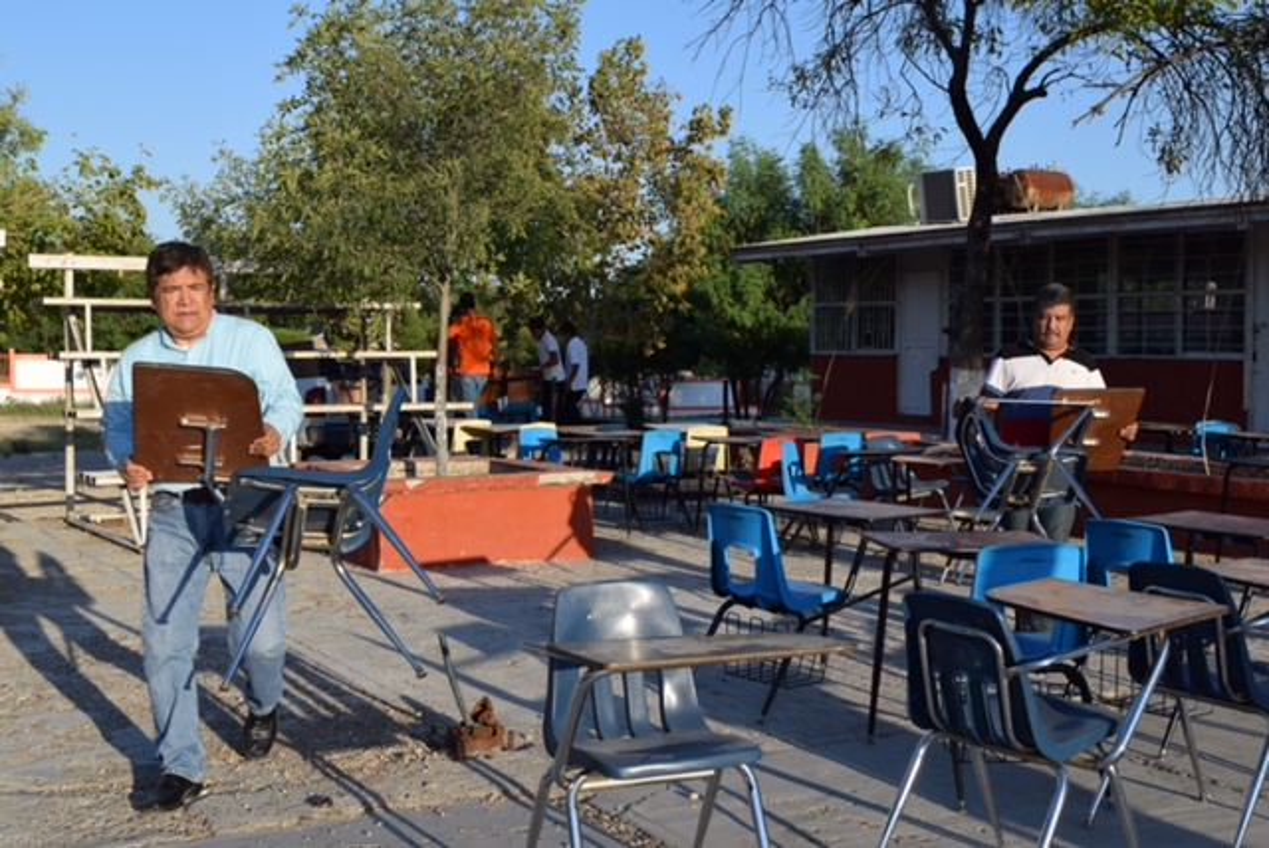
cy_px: 424
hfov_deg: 43.6
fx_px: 1588
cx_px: 634
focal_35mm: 45
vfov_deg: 29.9
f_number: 9
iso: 200
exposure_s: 1/320
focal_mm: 30
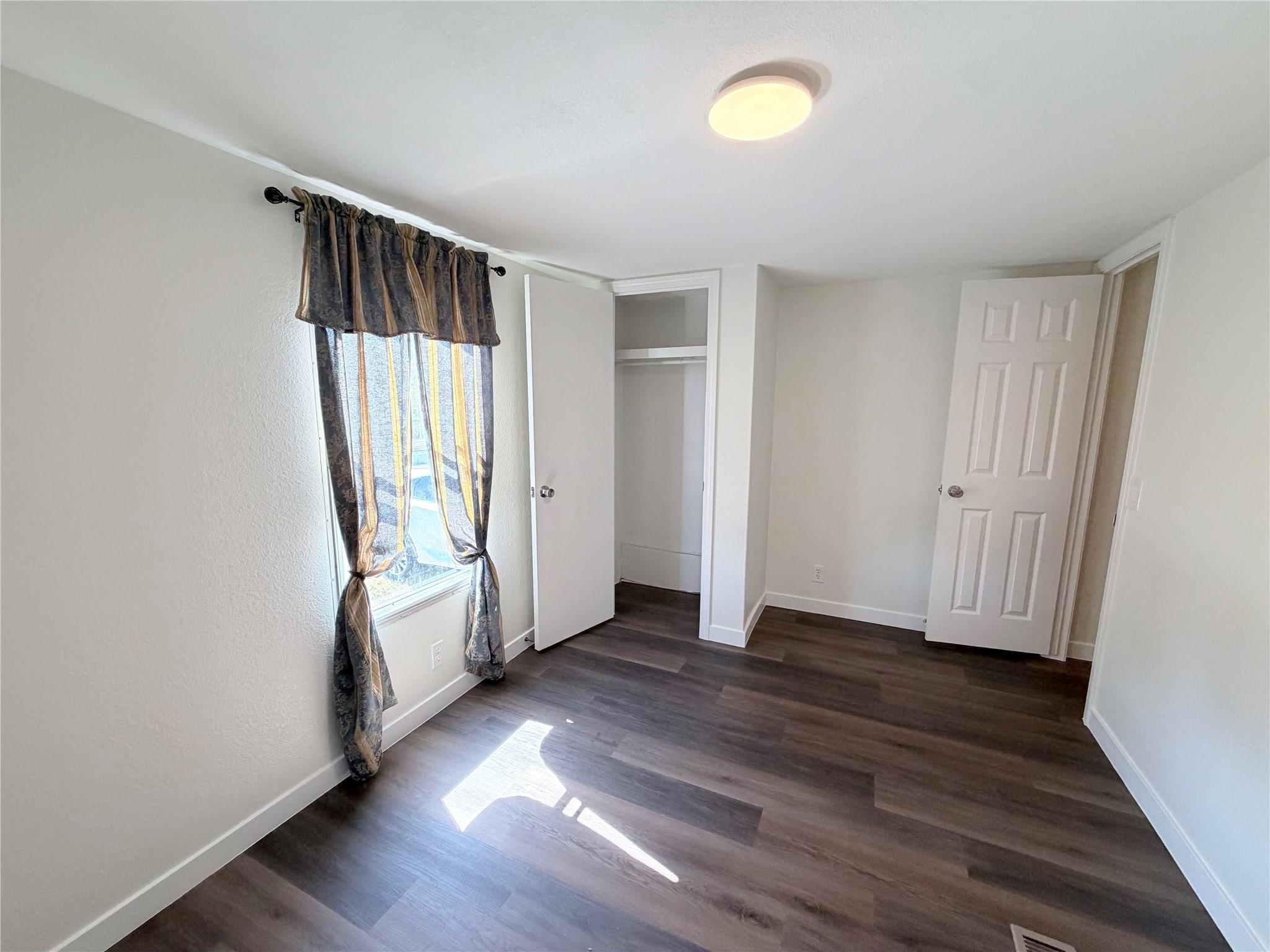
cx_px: 635
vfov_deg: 85.7
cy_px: 476
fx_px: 514
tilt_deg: -8.9
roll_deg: -0.5
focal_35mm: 14
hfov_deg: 102.1
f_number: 2.2
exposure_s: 1/121
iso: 200
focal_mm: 2.22
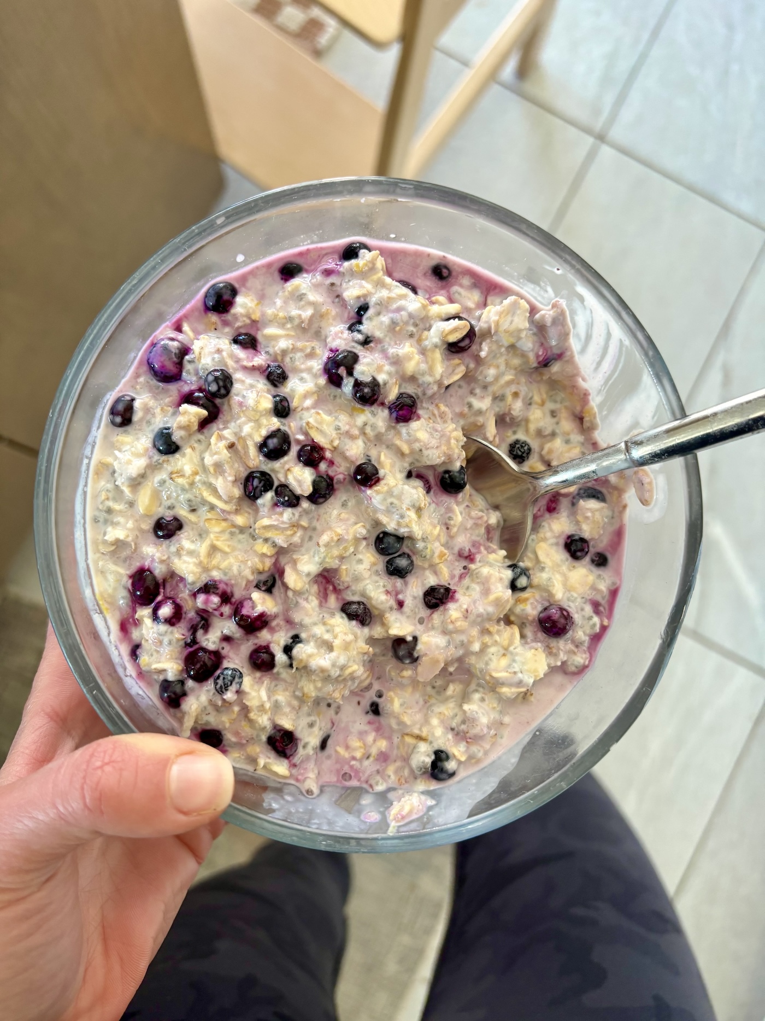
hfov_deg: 53.1
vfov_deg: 67.3
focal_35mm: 26
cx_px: 382
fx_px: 766
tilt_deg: -83.9
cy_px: 510
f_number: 1.6
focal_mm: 5.96
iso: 160
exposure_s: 1/60
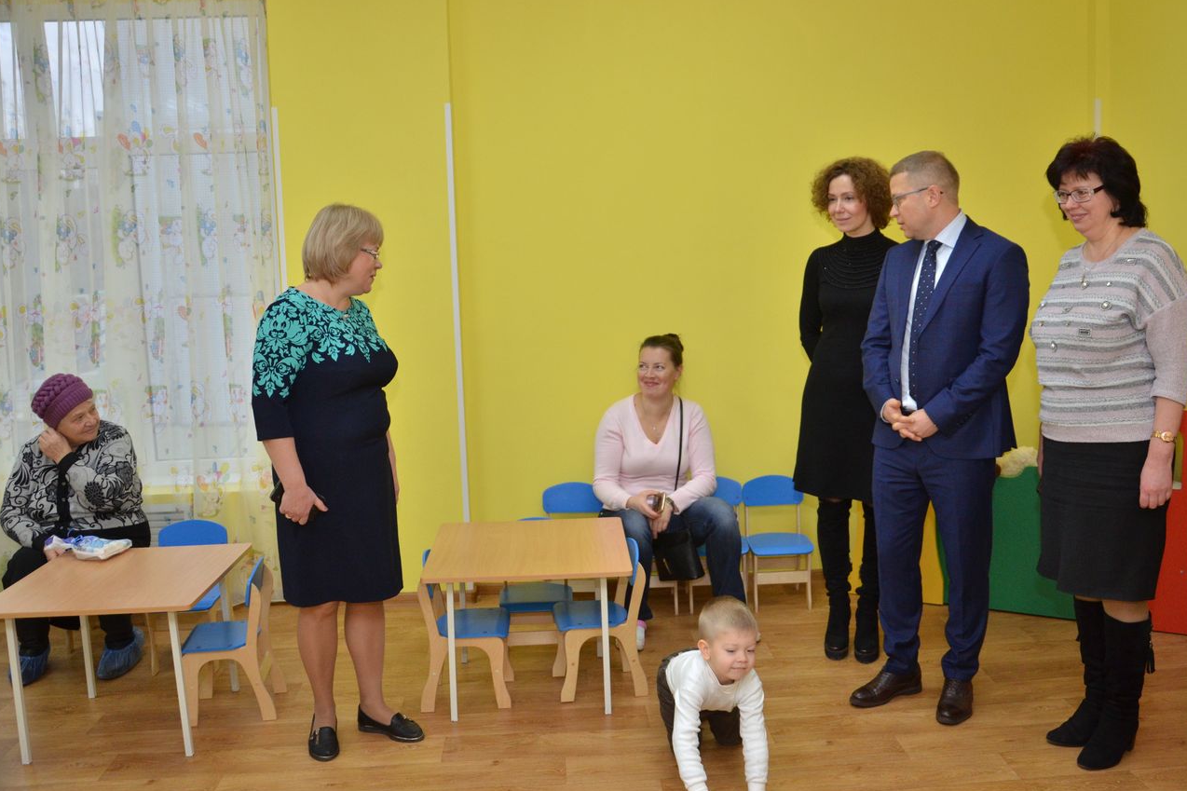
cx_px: 640
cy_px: 377
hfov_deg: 55.0
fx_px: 1139
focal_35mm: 35
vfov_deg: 38.3
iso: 800
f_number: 3.8
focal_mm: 21
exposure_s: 1/200
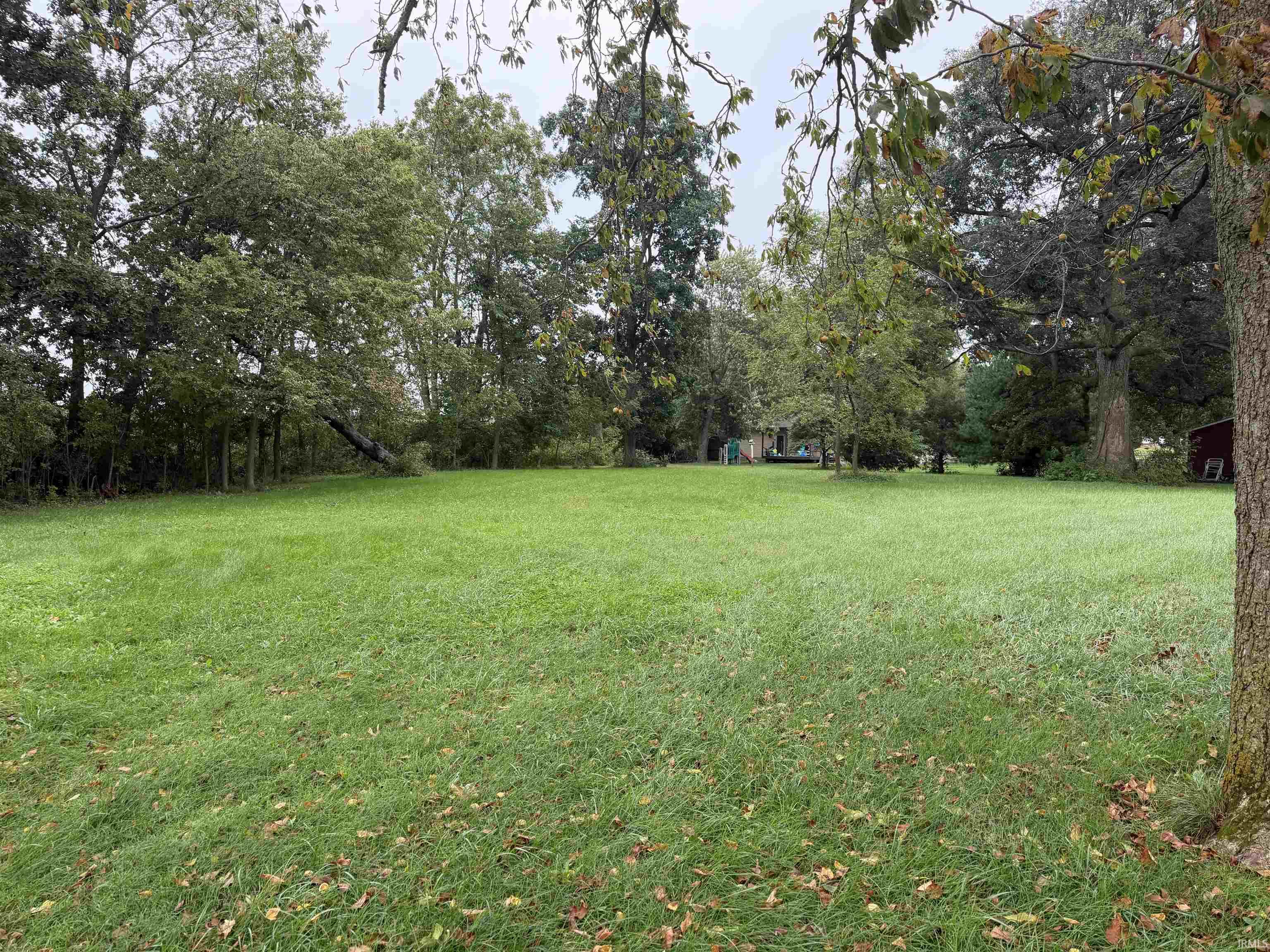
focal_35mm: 24
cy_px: 476
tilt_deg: -3.7
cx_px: 635
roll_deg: +0.5
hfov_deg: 71.6
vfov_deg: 56.8
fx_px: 881
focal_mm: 6.76
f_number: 1.78
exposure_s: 1/649
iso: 100
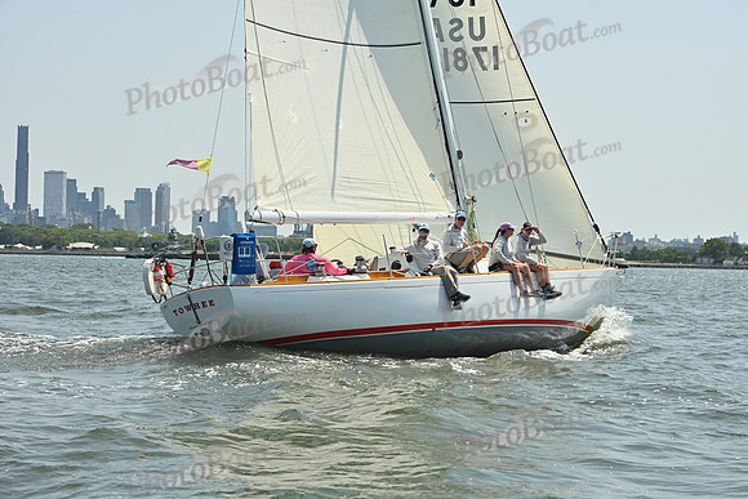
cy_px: 250
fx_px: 1870
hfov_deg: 22.6
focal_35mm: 90
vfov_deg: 15.2
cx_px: 374
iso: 320
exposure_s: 1/1250
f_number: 10
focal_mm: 90
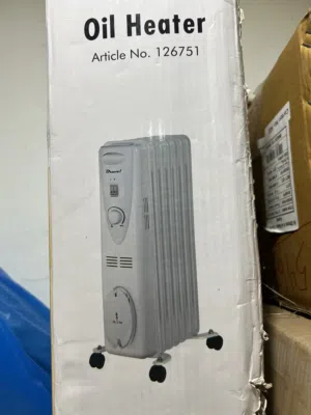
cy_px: 208
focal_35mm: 26
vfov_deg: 67.3
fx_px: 311
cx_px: 156
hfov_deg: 53.1
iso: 100
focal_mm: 5.7
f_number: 1.5
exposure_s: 1/100
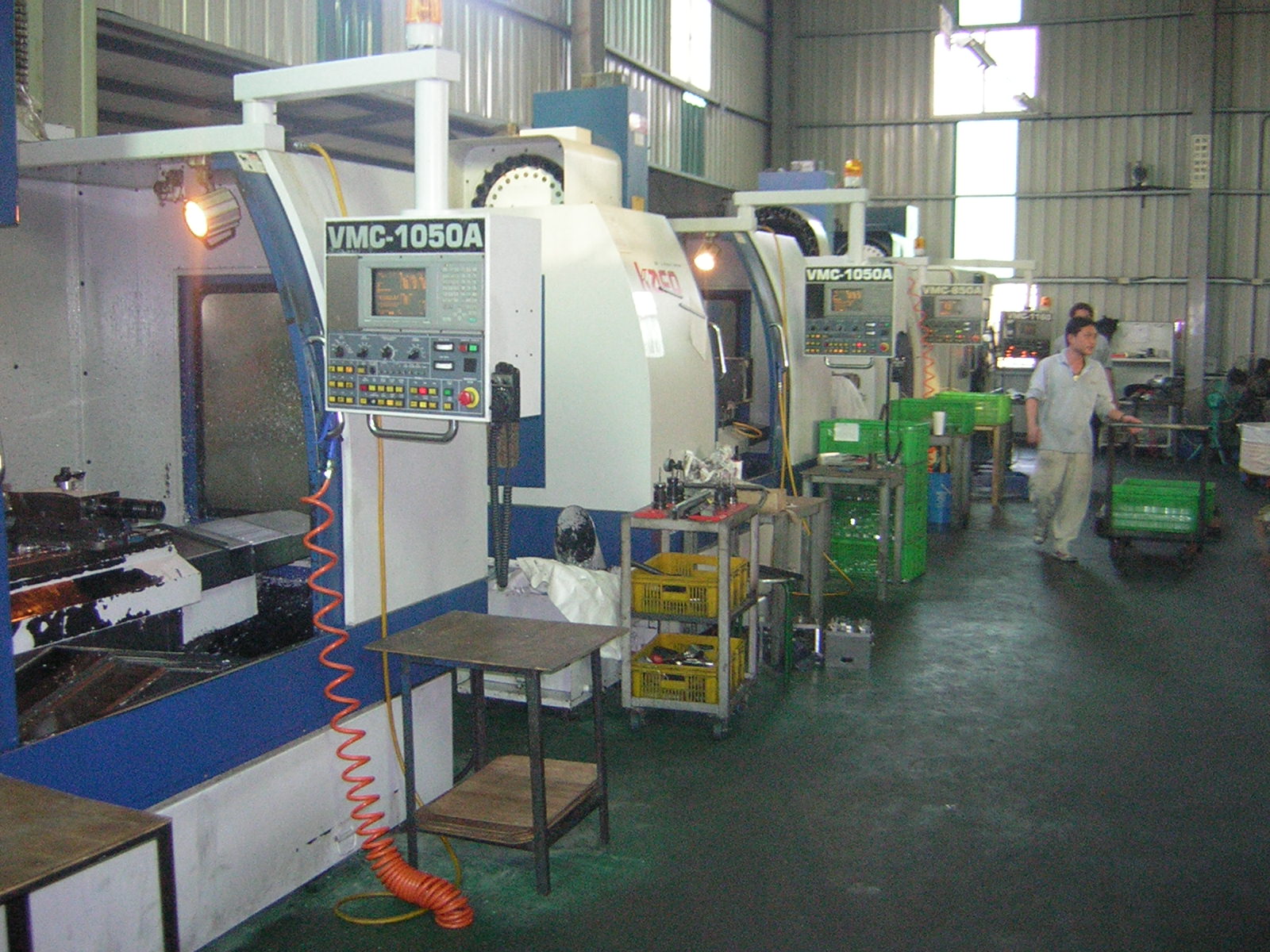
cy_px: 476
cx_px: 635
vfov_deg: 39.7
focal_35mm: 36
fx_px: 1321
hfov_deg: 51.4
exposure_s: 1/30.7
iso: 193
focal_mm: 4.7
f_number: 2.6
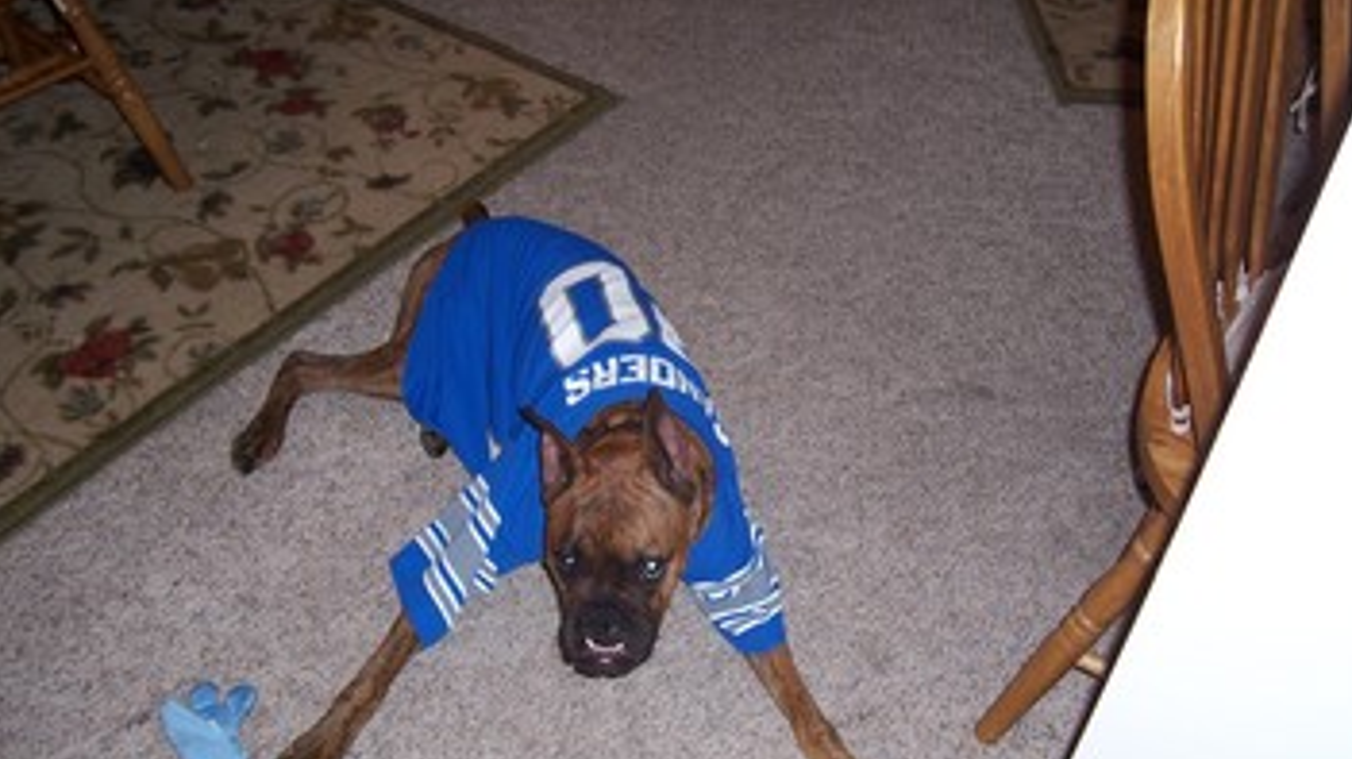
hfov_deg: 52.8
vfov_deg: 31.1
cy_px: 447
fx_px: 1362
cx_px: 686
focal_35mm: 38
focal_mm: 5.6
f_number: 2.7
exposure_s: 1/60
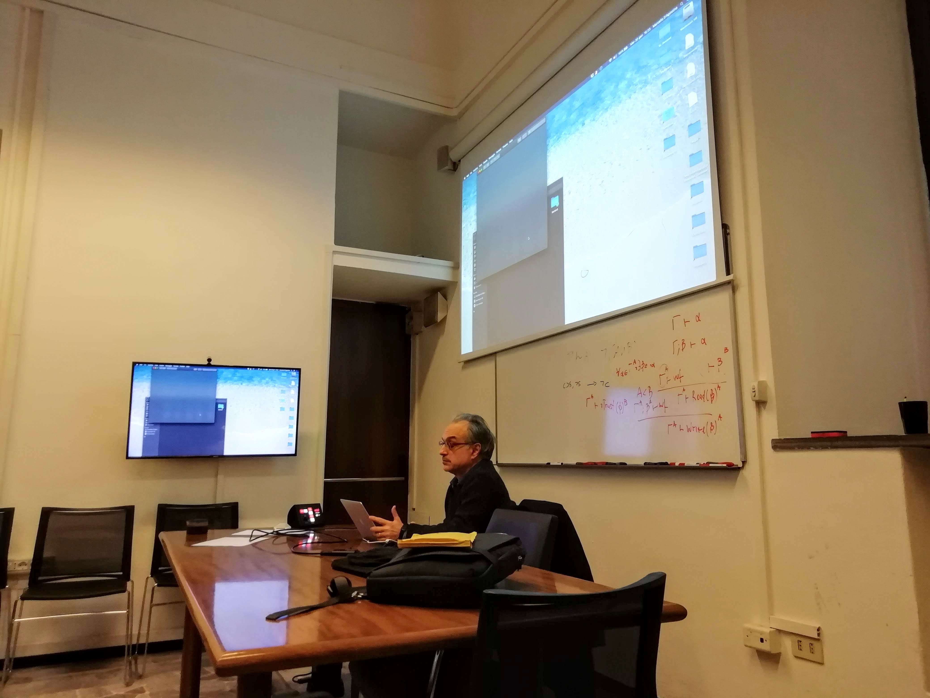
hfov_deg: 67.3
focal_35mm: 26
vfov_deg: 53.1
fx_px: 699
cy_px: 349
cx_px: 465
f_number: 2.2
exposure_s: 1/33.3
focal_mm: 3.21
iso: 200
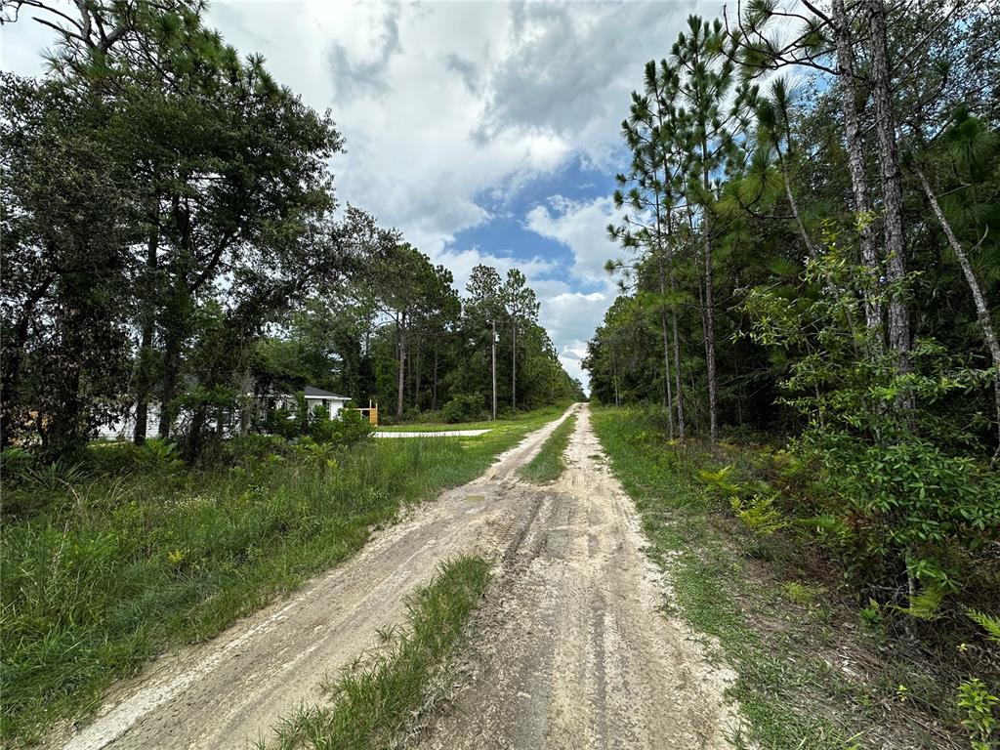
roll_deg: +0.3
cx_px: 500
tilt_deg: +4.2
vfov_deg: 85.7
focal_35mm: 14
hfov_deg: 102.1
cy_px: 375
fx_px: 404
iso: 40
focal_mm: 2.22
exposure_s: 1/824
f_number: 2.2
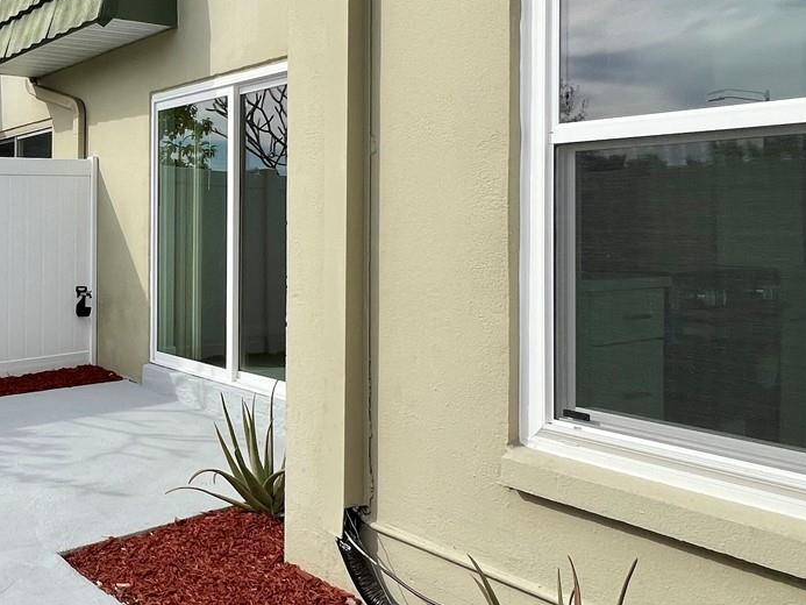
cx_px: 73
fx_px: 699
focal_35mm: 30
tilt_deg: +0.5
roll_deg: -0.3
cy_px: 225
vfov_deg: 46.4
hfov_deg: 52.4
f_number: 1.8
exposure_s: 1/1698
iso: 32
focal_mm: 1.57
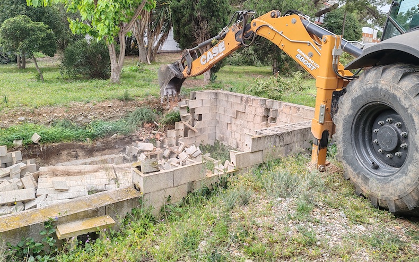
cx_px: 207
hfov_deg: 64.7
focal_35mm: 29
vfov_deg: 43.0
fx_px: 331
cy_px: 114
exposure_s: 1/260
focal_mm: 6.12
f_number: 1.9
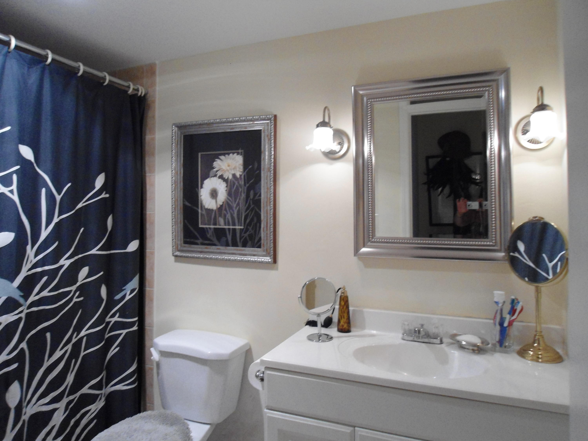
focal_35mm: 26
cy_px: 220
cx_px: 294
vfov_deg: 53.1
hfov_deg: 67.3
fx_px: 442
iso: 200
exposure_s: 1/30
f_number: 2.8
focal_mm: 4.7
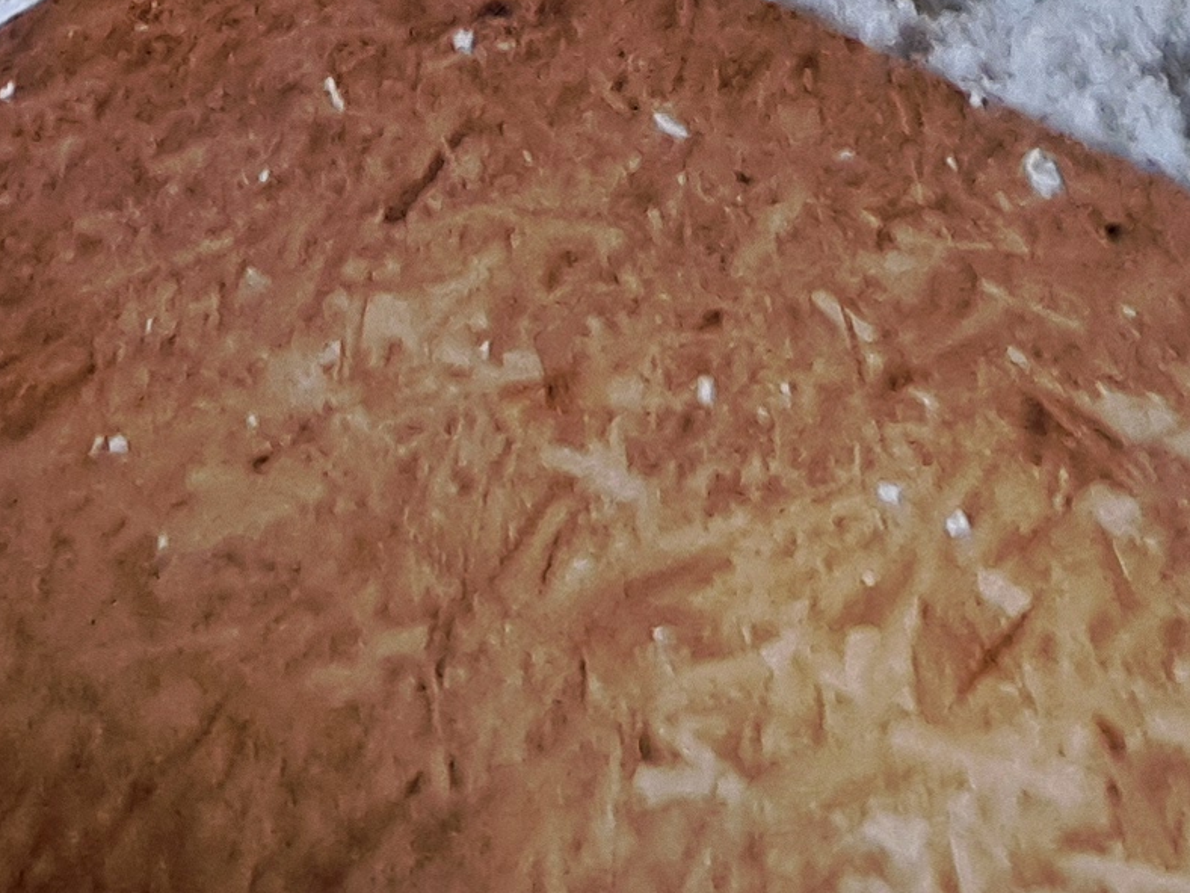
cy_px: -1216
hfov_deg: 29.3
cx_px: 710
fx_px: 2269
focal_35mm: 66
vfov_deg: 14.7
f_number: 2.2
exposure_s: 1/25
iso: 400
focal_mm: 1.74
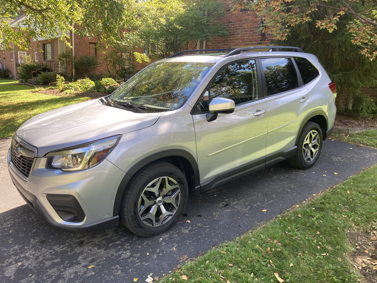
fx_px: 305
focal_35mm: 28
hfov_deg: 63.4
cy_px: 142
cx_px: 188
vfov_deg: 49.7
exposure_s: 1/120
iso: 20
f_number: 1.8
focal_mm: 3.99
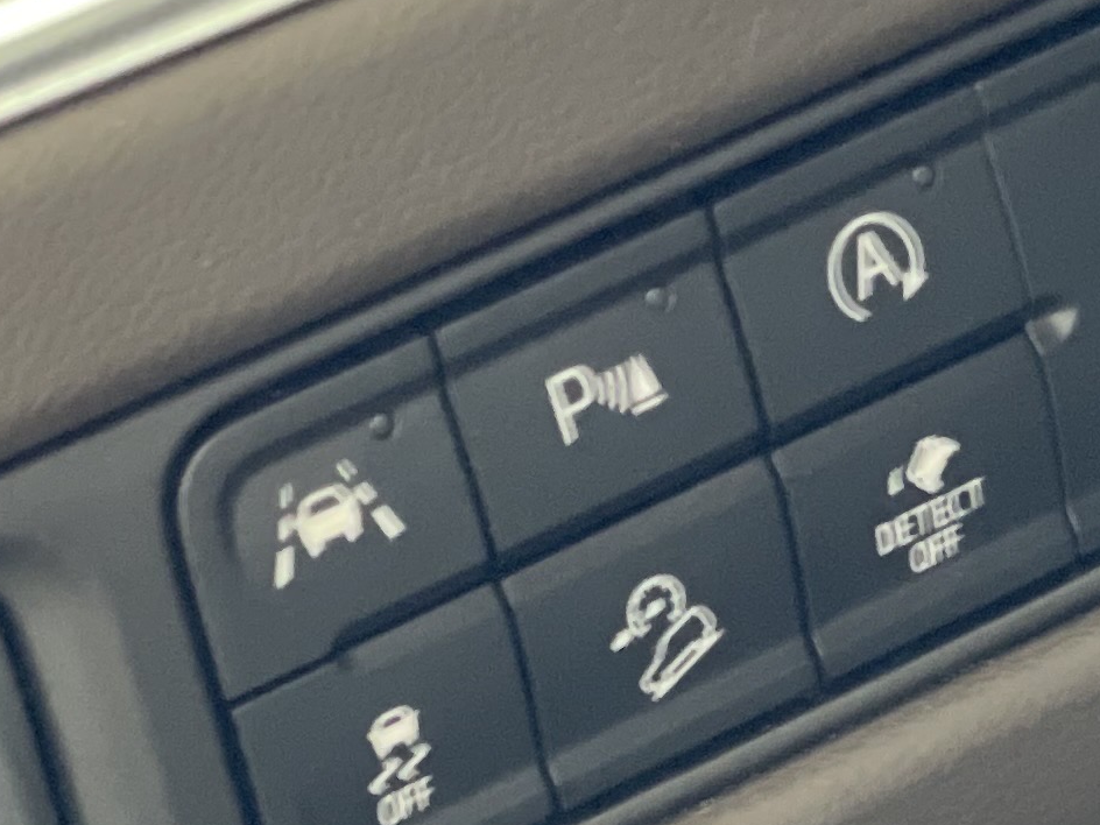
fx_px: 7055
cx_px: 376
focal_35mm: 222
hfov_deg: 8.9
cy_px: 1242
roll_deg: +12.7
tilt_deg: -33.2
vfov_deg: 6.6
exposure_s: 1/27
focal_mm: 6
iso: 500
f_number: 2
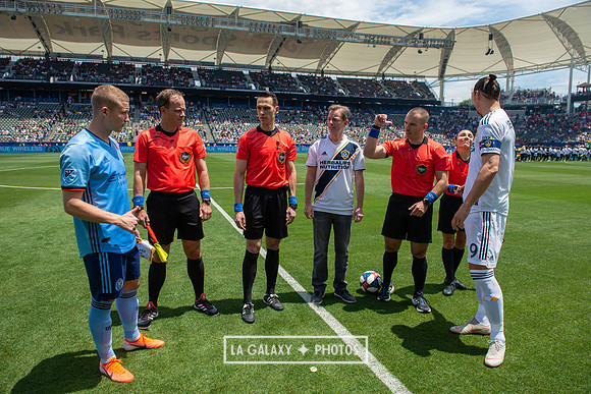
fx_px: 394
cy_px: 197
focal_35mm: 24
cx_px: 296
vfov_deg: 53.2
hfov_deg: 73.7
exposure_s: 1/1000
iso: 200
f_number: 5.6
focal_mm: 24
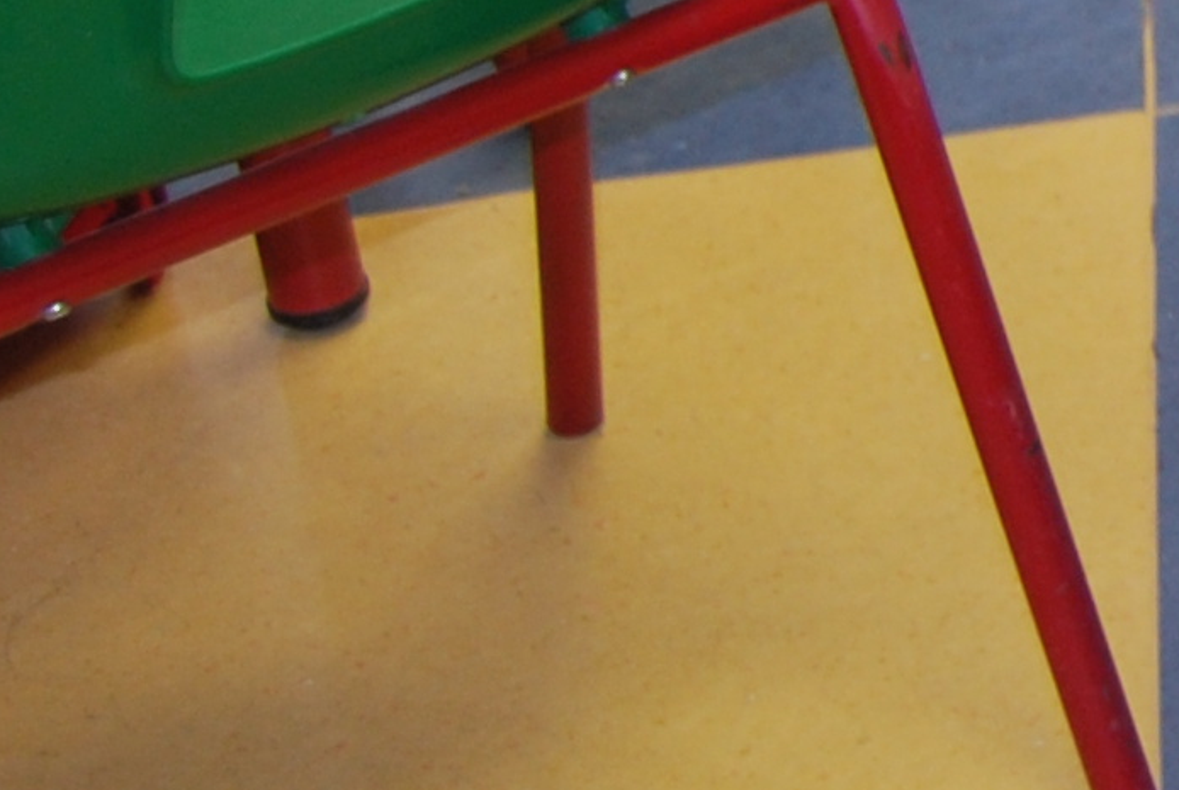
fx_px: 6035
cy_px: -571
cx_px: 3083
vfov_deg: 7.3
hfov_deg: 9.5
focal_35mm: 184
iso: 200
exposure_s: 1/60
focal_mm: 22
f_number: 3.8
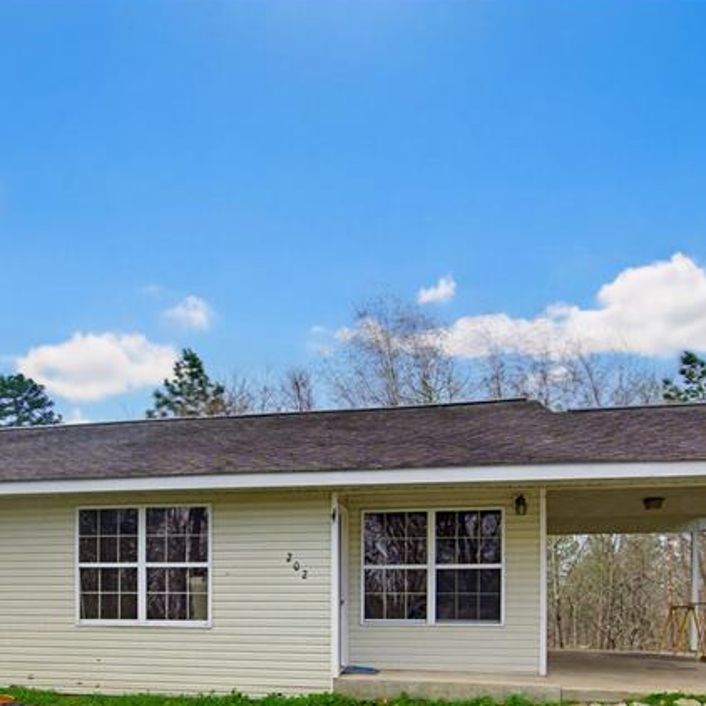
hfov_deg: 48.5
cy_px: 560
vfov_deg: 47.2
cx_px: 212
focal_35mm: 33
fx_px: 761
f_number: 6.3
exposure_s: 1/125
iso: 250
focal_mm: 16
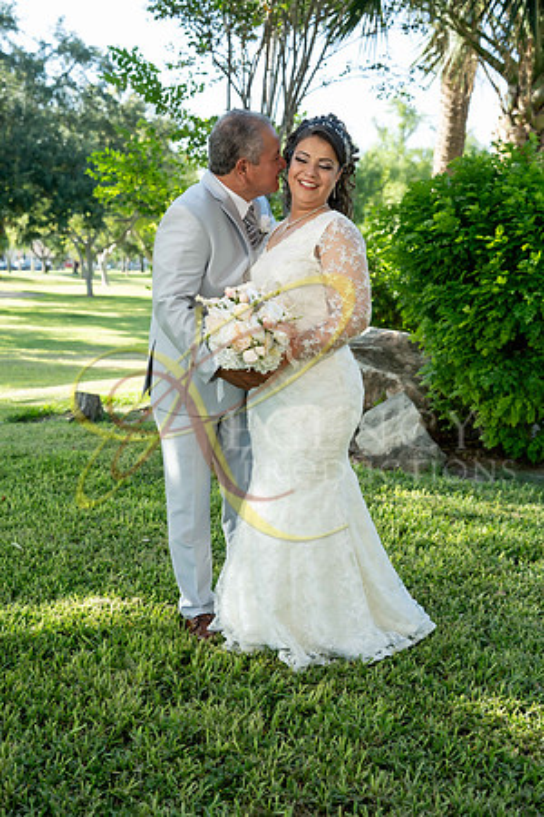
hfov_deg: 31.9
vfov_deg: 46.4
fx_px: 952
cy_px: 408
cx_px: 272
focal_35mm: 42
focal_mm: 42
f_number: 4
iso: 500
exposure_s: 1/500
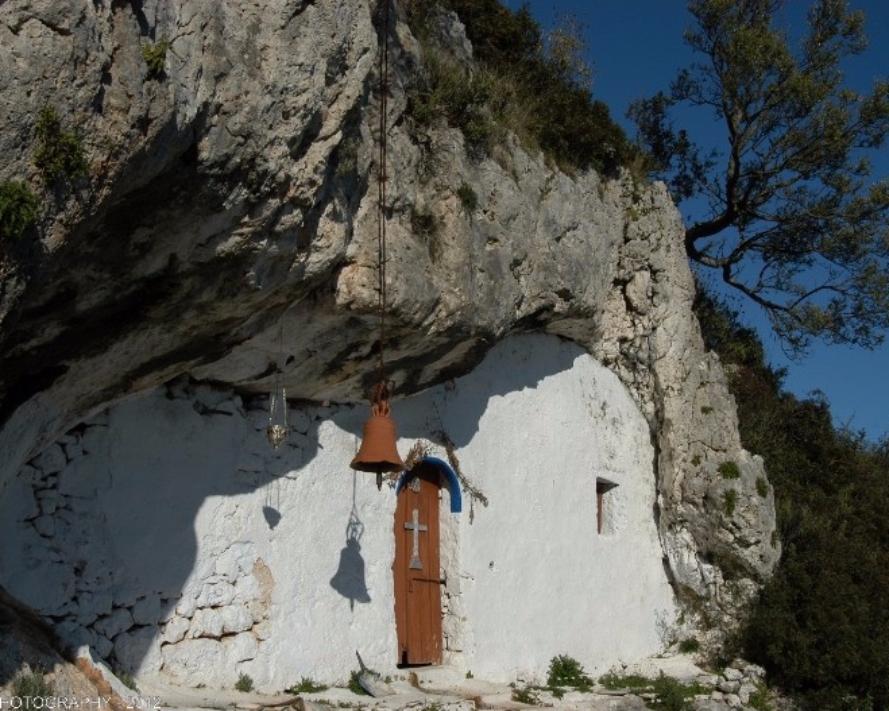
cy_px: 355
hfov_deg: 44.8
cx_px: 465
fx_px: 1079
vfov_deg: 36.5
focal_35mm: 41
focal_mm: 24
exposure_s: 1/500
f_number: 11
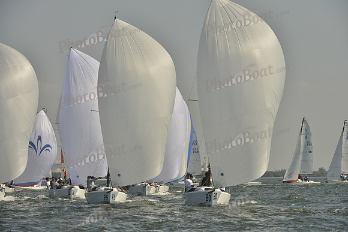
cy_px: 116
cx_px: 174
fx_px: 1934
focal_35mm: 200
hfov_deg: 10.3
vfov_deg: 6.9
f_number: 9
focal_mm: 200
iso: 280
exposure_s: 1/1600
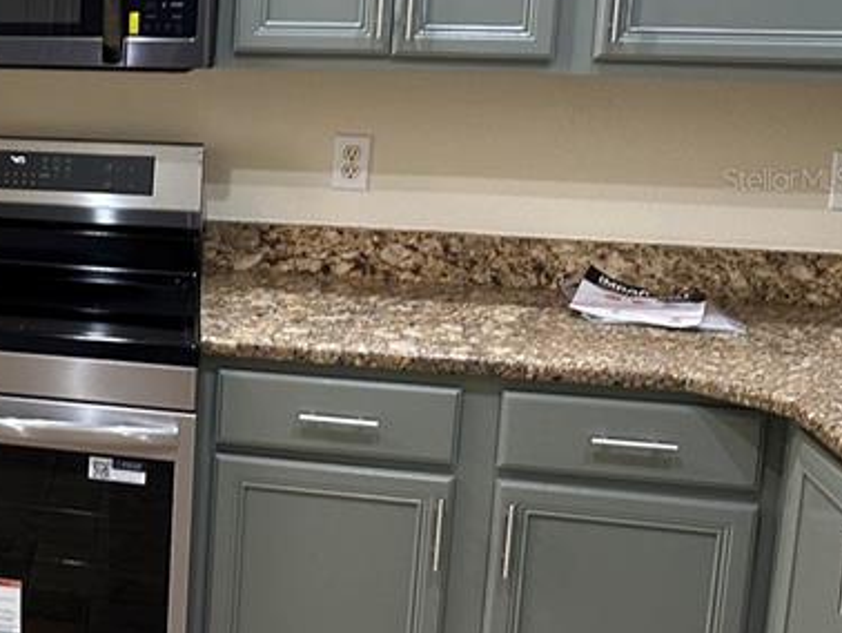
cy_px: 178
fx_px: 1582
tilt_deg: -8.7
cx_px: -283
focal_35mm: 65
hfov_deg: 25.3
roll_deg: -0.9
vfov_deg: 22.5
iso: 250
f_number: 1.78
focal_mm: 6.86
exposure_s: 1/84
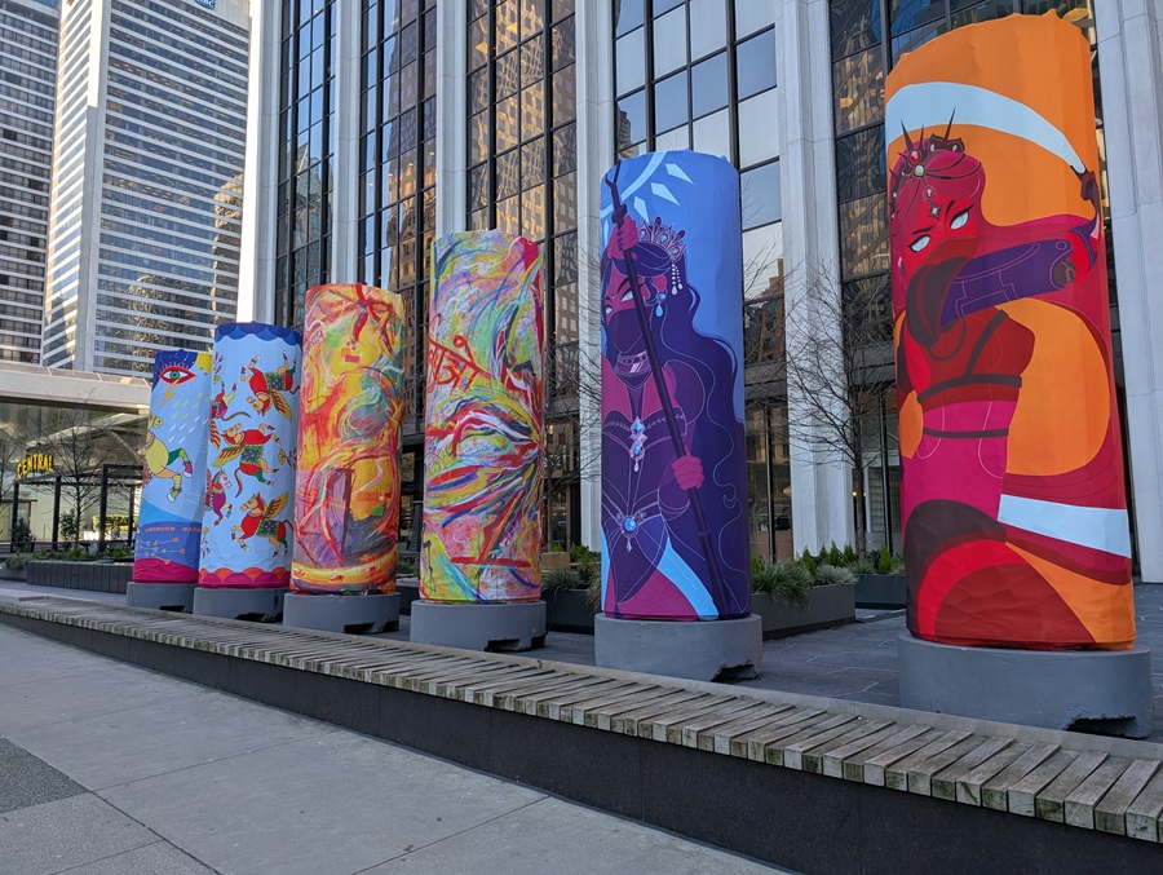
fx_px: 807
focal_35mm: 24
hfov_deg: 71.5
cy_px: 438
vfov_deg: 56.9
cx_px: 582
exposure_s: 1/204
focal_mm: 6.9
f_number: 1.68
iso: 18
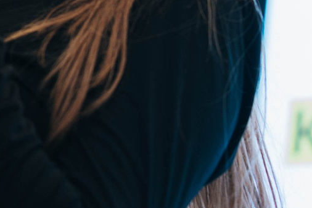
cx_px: 4
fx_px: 1776
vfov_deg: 6.6
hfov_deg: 10.0
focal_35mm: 205
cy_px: -52
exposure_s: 1/100
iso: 200
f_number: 1.4
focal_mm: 27
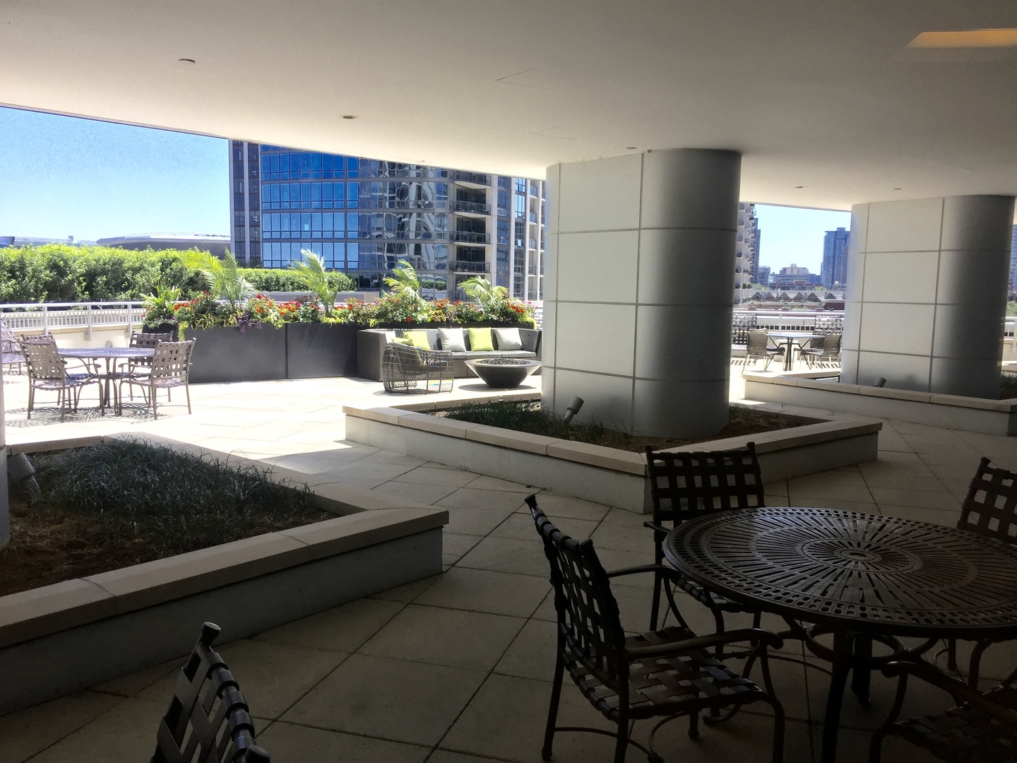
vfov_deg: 48.2
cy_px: 382
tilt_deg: -7.4
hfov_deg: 61.7
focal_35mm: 29
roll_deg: -2.7
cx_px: 508
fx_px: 852
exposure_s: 1/329
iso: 32
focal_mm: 4.15
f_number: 2.2
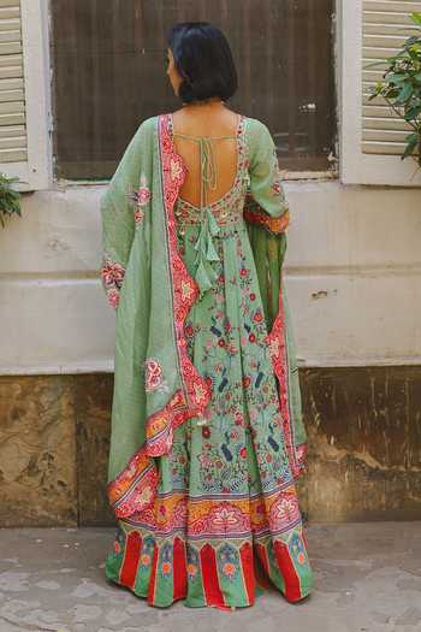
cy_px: 316
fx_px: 614
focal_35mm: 35
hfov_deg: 37.9
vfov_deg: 54.4
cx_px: 210
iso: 200
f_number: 2
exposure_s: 1/1000
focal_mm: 35
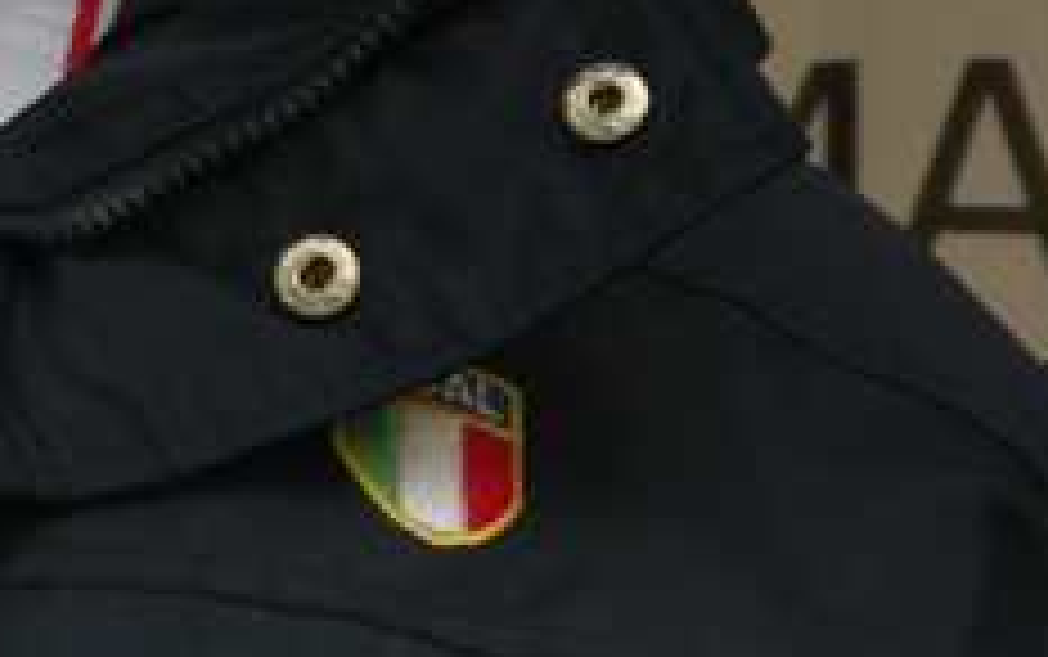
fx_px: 17178
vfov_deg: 2.2
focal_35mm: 601
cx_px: -288
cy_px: -22
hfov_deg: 3.5
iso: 116
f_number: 4.5
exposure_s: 1/60
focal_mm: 22.9
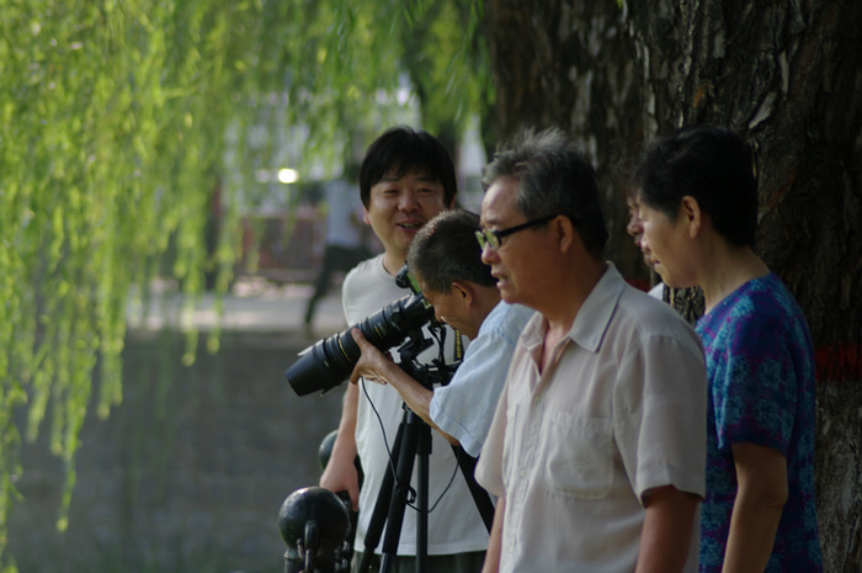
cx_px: 431
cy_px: 286
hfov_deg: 13.7
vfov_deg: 9.1
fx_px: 3587
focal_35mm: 150
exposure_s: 1/100
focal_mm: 100
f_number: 2.8
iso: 100
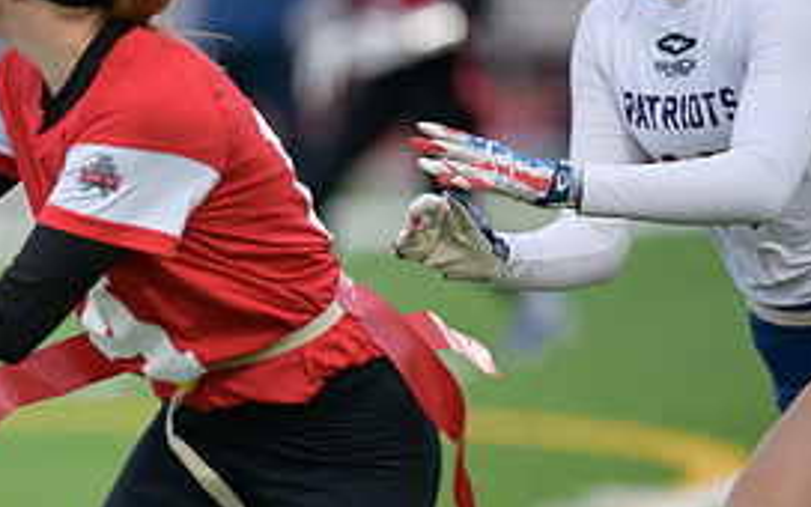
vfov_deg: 2.0
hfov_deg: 3.2
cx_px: 24
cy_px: 353
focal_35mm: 653
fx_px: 14433
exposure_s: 1/3200
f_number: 2.8
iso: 4000
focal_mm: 300
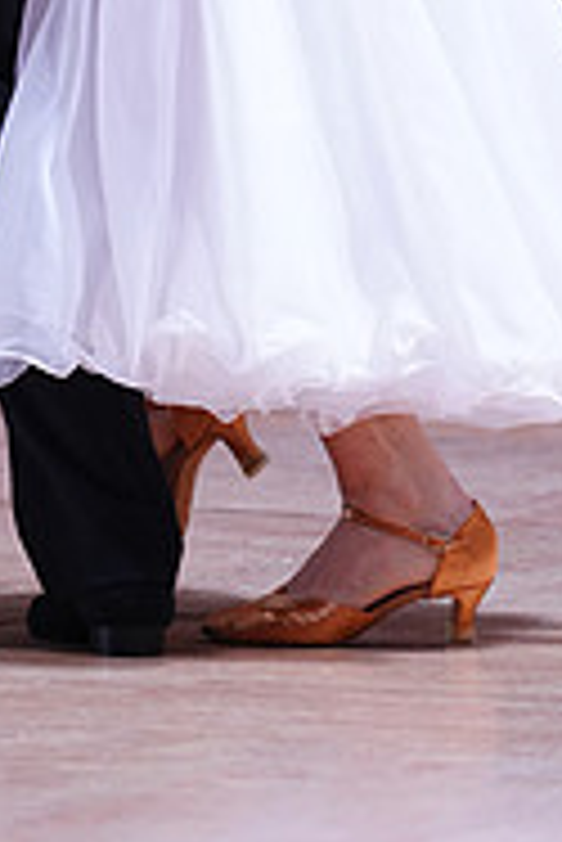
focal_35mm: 522
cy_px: -392
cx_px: -124
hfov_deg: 2.6
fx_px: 12200
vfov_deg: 3.9
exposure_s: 1/500
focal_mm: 168
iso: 800
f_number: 2.8
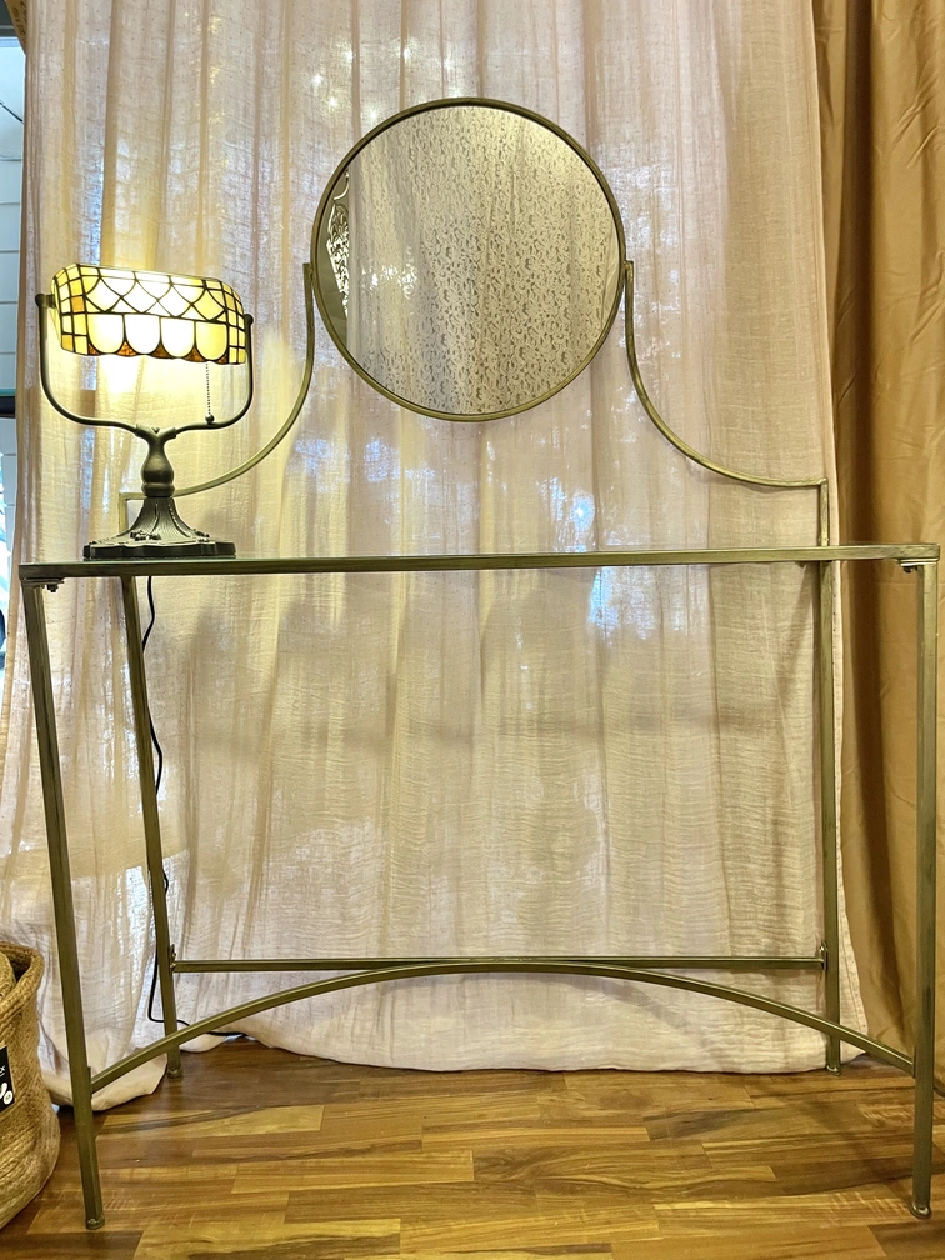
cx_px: 472
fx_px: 946
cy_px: 630
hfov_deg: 53.1
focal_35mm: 26
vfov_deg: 67.3
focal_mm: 4.2
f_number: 1.6
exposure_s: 1/50
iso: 100
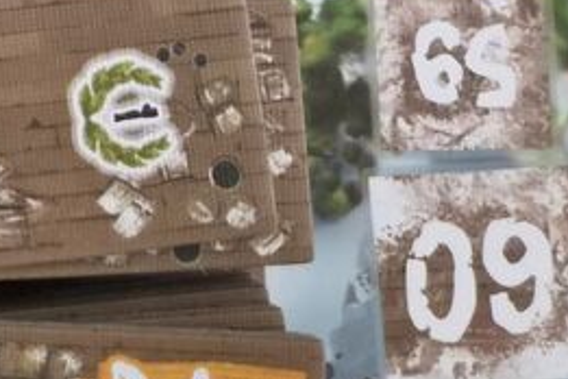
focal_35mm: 94
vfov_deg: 13.8
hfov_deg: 17.4
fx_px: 1483
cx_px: -468
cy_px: -163
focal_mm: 5.4
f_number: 1.8
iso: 1250
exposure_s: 1/100
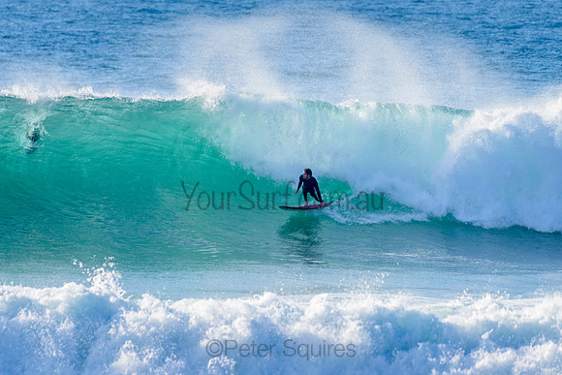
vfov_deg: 2.2
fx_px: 9575
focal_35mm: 613
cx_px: 281
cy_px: 188
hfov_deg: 3.4
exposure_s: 1/2000
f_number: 5.6
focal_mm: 500
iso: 200
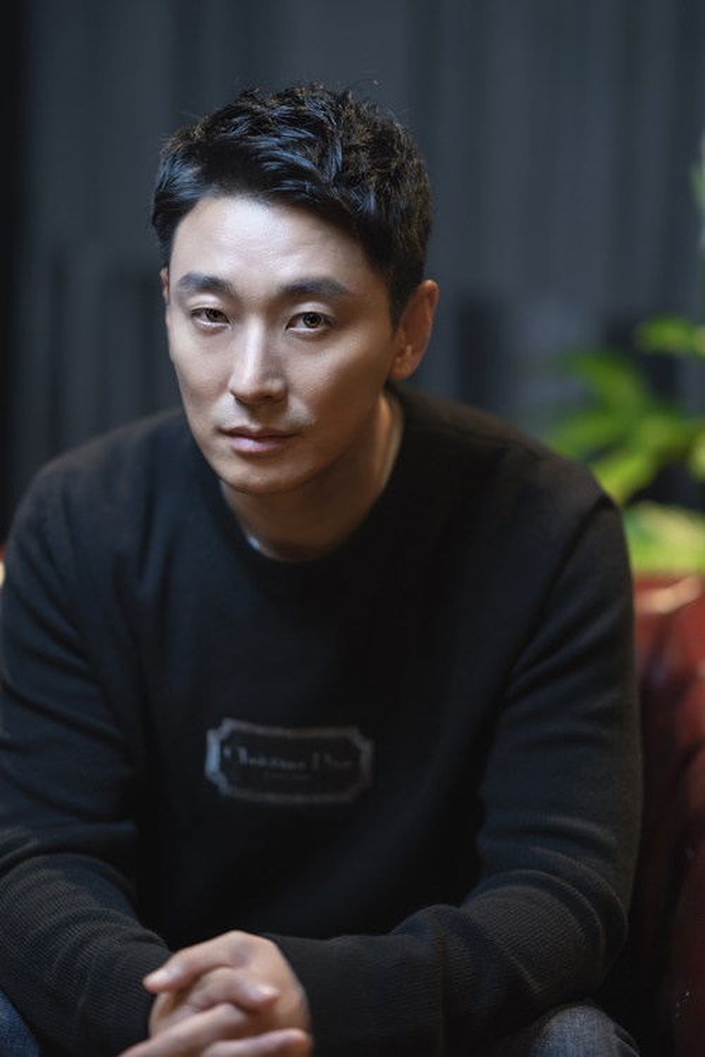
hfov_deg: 16.1
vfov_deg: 23.9
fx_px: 2497
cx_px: 352
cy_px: 528
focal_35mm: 85
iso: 100
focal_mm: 85
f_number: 1.4
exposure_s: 1/160
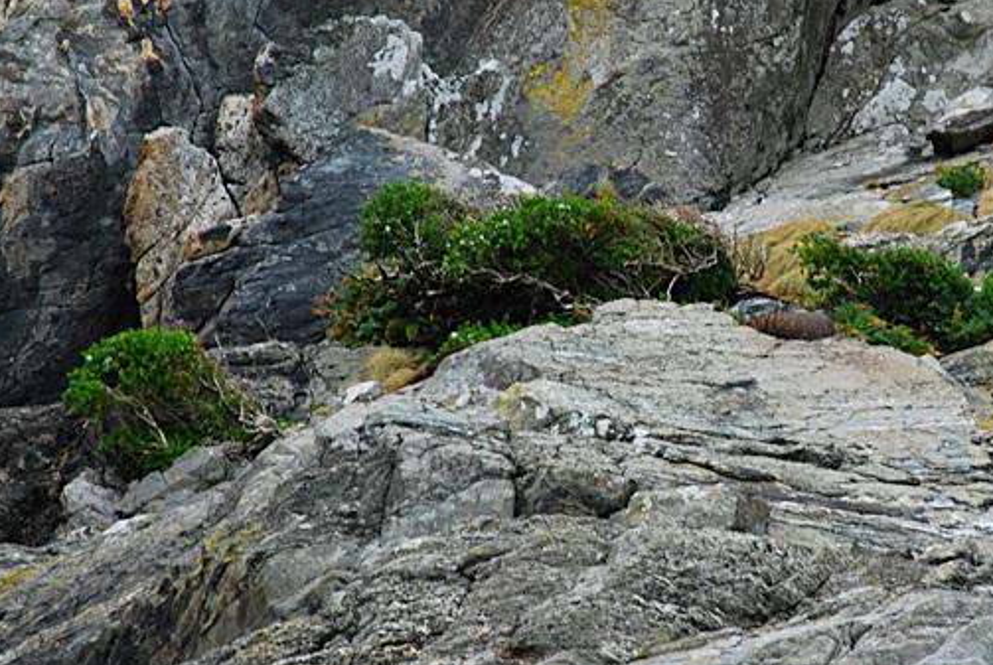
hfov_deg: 6.4
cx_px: 689
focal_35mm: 322
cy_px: 365
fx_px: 8889
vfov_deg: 4.3
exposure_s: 1/200
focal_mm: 135
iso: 400
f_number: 6.3
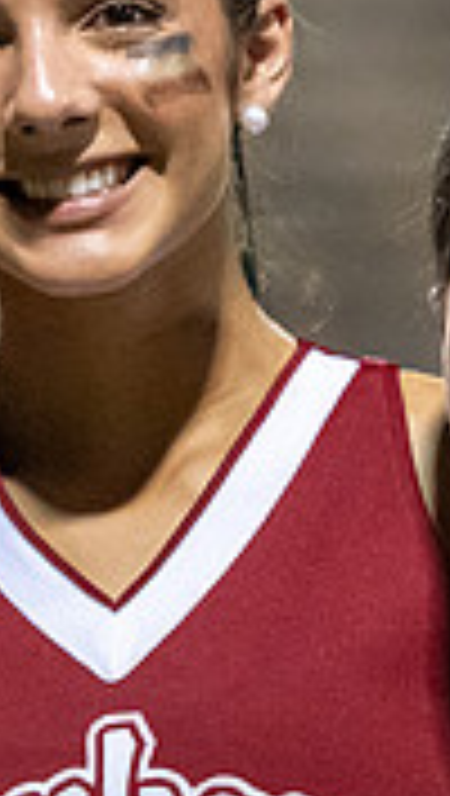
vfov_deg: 3.2
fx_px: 14250
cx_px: 105
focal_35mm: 674
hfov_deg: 1.8
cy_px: 21
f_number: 2.8
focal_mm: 135
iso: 5000
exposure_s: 1/320
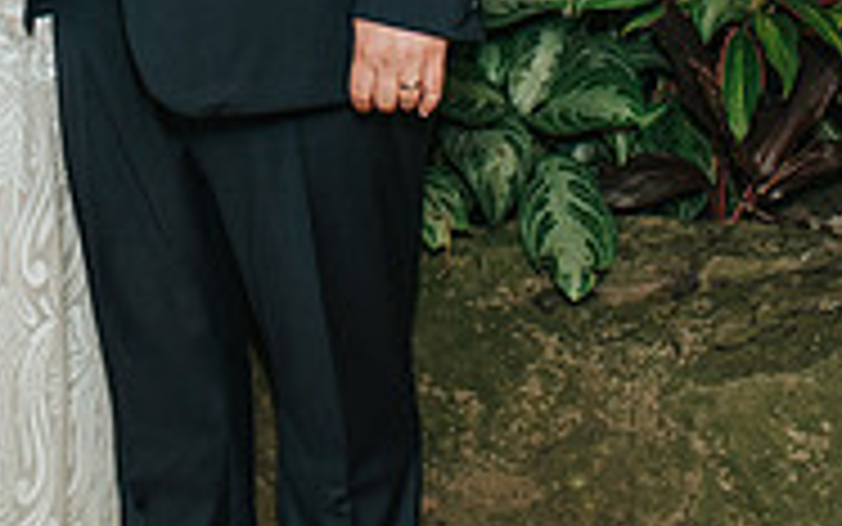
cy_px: -322
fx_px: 2594
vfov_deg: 11.0
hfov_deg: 18.1
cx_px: 44
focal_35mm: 113
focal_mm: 35
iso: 1000
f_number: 2.8
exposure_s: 1/200
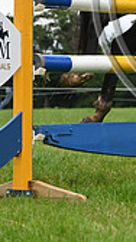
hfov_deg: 3.5
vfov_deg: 6.3
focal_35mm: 344
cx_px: 224
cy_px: -30
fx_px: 2214
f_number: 5.6
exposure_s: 1/1250
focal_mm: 95
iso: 720
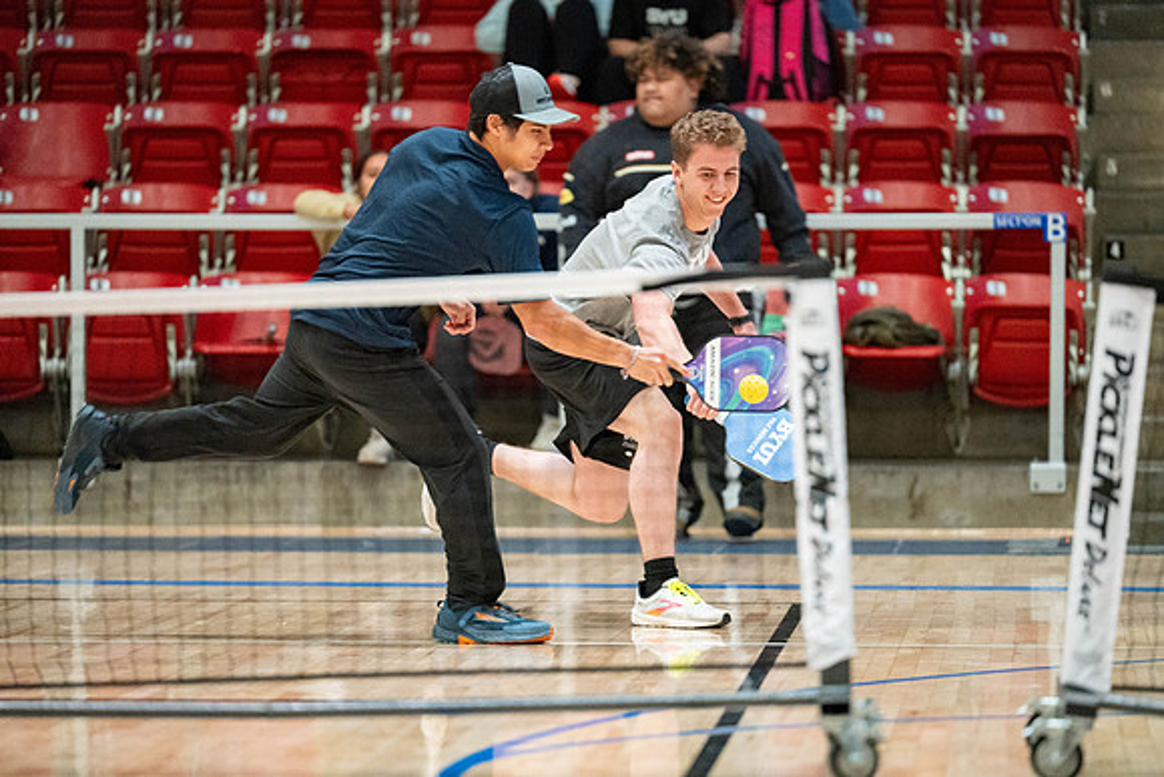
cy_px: 388
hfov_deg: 10.3
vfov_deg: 6.9
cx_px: 582
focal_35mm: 200
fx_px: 6468
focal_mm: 200
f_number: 2.8
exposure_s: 1/500
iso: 5000
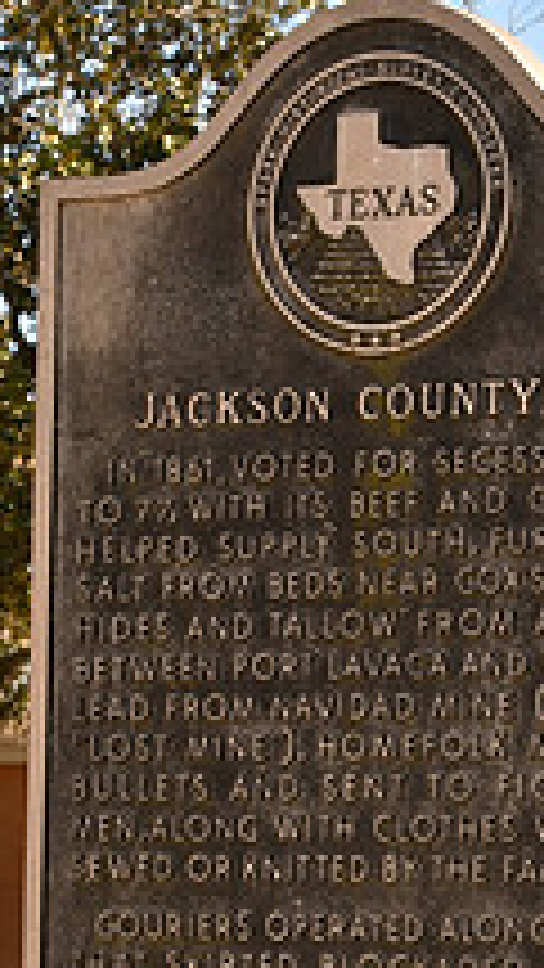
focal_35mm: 237
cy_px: 682
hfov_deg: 5.1
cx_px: 643
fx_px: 6075
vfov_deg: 9.1
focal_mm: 56
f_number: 20
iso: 250
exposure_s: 1/160
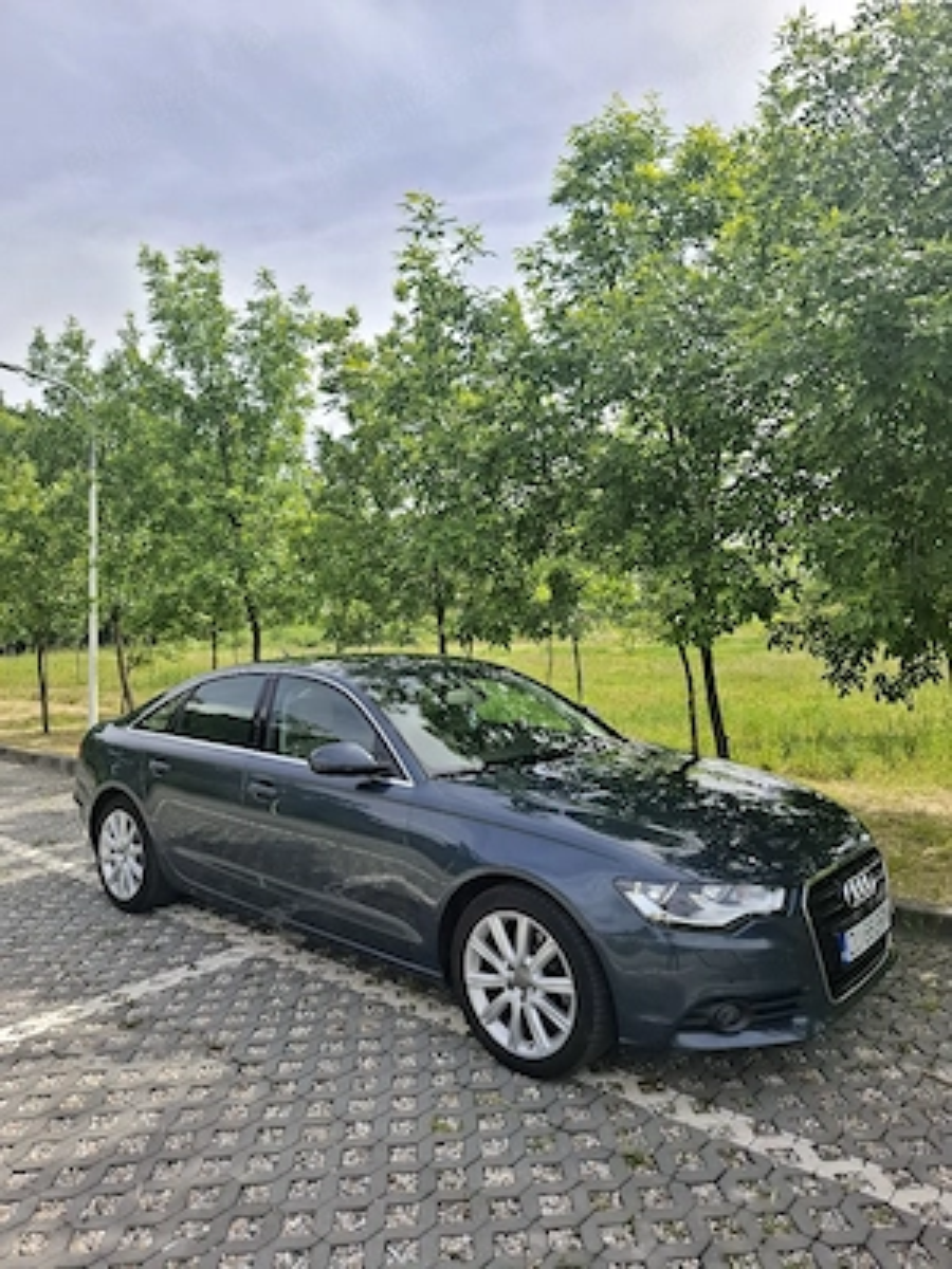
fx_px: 843
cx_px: 476
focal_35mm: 23
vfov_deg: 73.9
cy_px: 634
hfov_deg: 58.9
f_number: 1.8
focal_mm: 5.54
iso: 50
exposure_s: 1/1429
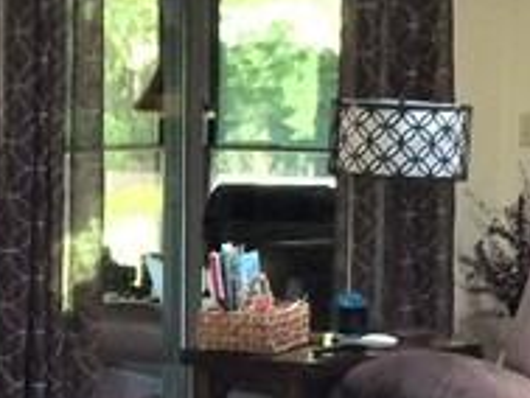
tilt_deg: -7.8
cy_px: 334
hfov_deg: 12.4
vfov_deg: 9.4
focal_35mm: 157
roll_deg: -0.4
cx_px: 3
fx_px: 2405
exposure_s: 1/33
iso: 125
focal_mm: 4.15
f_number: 2.2
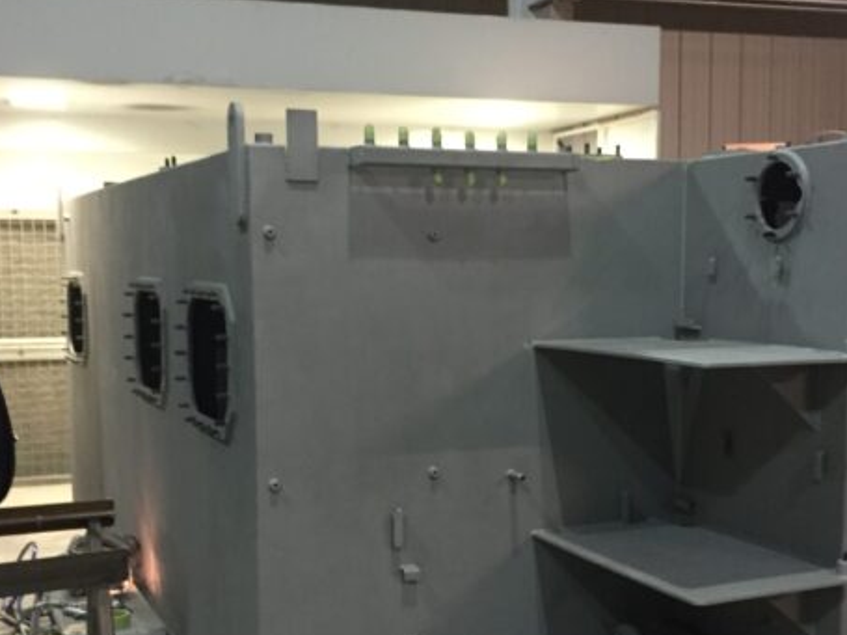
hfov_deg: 37.4
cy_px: 417
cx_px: 493
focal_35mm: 51
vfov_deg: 28.4
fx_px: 1248
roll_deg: +0.6
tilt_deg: -5.5
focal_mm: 4.15
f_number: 2.2
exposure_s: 1/33
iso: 200
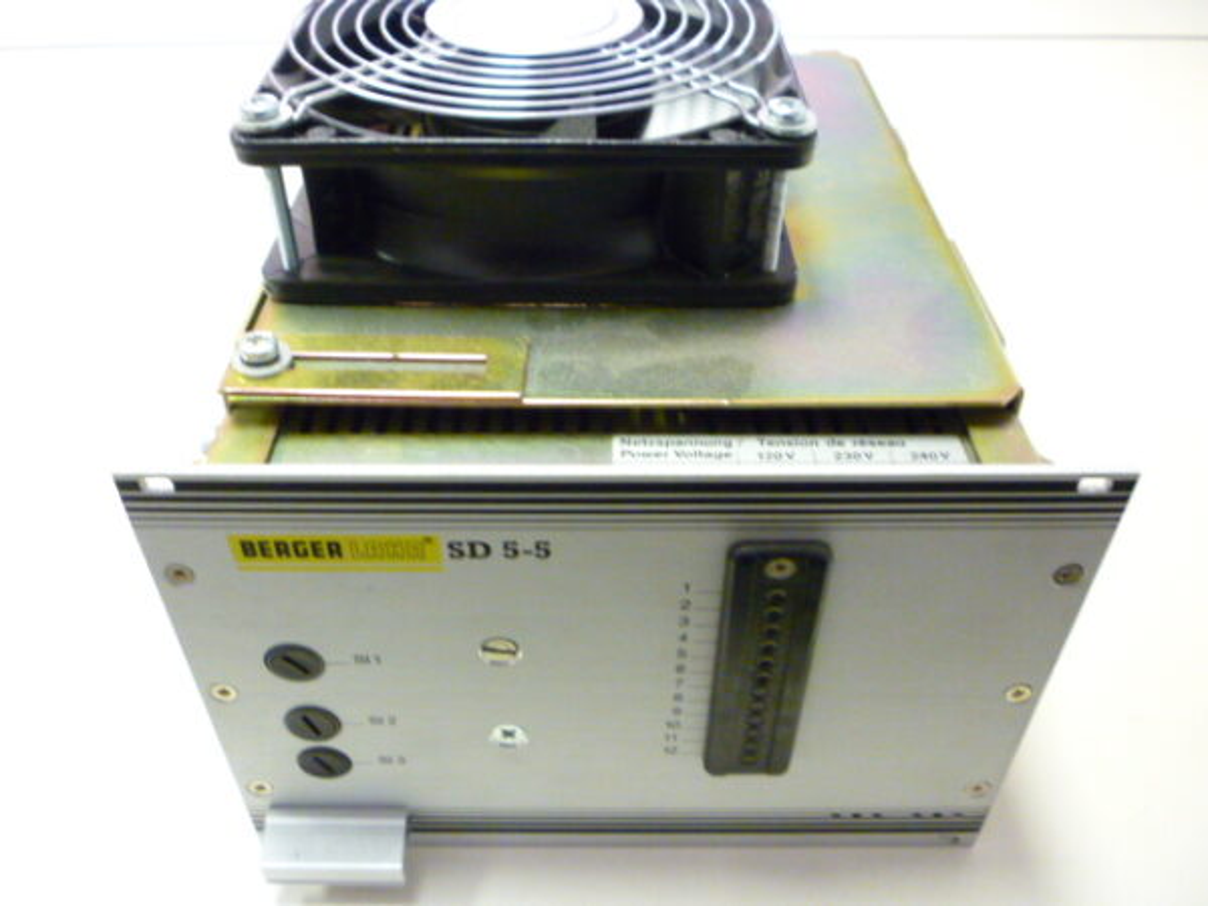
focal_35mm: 29
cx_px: 604
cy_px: 453
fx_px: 1012
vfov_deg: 48.2
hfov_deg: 61.7
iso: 800
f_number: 3.3
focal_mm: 5.2
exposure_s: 1/13
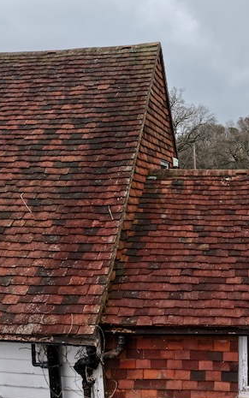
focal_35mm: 35
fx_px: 380
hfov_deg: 34.3
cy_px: 196
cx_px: 225
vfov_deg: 55.3
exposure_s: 1/640
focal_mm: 8.67
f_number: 1.8
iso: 280
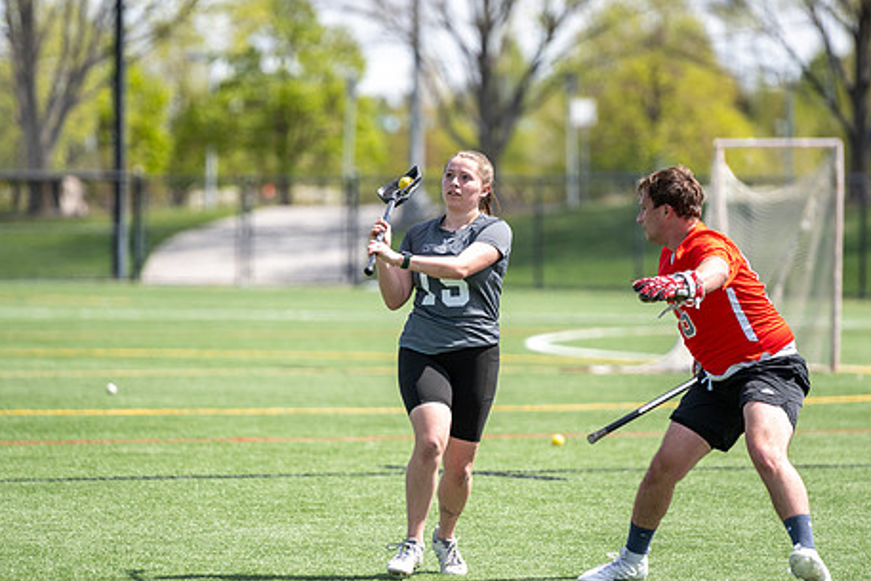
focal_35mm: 282
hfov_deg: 7.3
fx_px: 6825
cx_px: 457
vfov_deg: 4.9
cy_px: 371
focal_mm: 200
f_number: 2.8
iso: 100
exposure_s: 1/2000
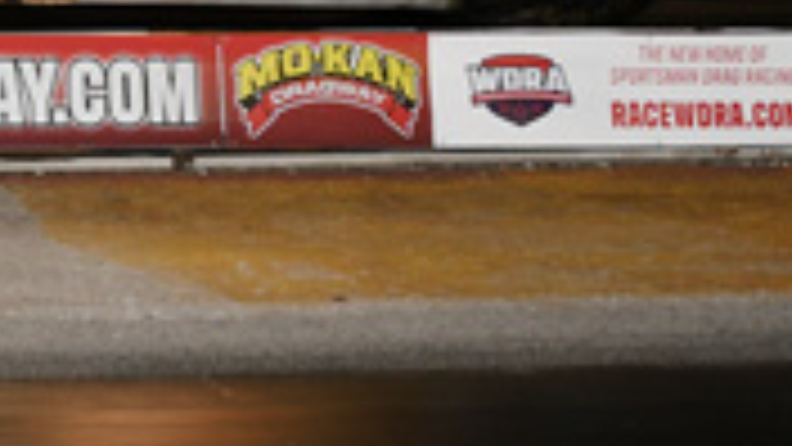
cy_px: -32
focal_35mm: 170
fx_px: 3570
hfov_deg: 12.5
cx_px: 40
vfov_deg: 7.1
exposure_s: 1/50
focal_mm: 38
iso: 640
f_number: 3.3
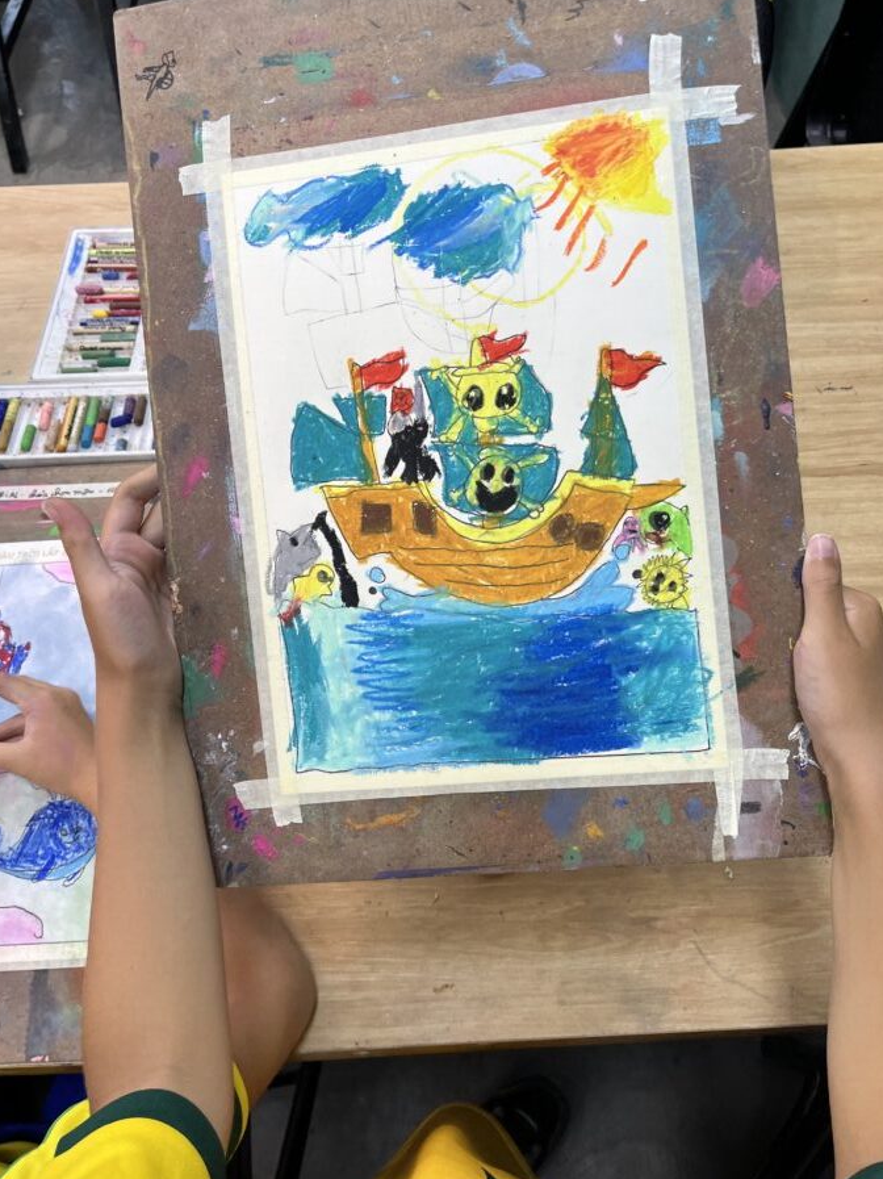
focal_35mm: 29
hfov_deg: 48.2
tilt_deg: -58.2
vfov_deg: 61.6
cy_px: 545
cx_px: 465
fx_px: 987
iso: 32
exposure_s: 1/114
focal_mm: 5.1
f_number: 1.6
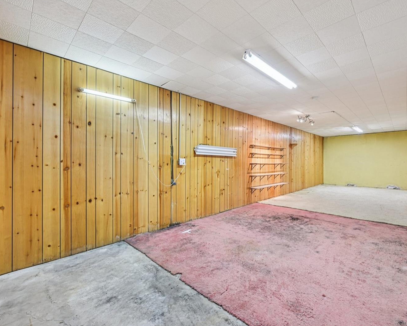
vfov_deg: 80.4
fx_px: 193
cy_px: 162
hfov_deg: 93.1
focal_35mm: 16
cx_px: 211
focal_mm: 14
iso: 400
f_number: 8
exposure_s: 1/8
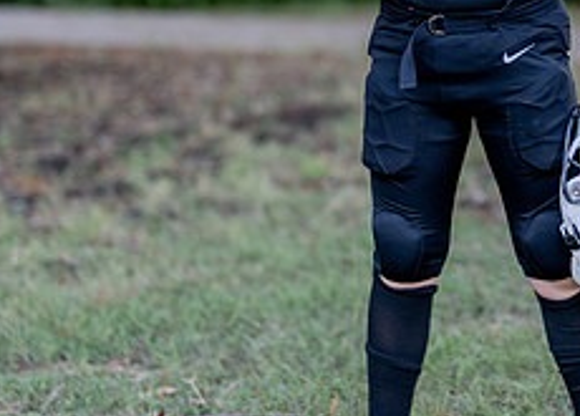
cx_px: 526
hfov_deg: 13.9
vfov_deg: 10.0
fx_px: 2359
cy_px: 30
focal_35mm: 143
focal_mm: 50
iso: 100
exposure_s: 1/320
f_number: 1.2
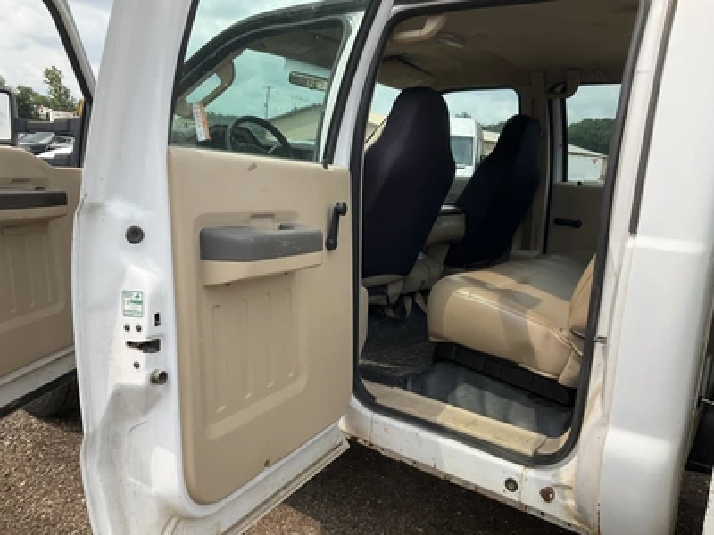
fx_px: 598
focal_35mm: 29
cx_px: 357
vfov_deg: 48.2
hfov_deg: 61.7
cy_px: 268
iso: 25
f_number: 1.8
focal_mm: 3
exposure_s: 1/1168
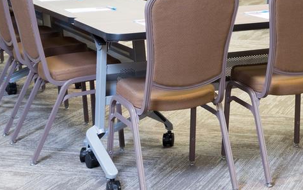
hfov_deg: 29.3
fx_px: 570
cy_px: -11
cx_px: 224
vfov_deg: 18.3
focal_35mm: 69
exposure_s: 1
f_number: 8
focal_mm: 34
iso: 64
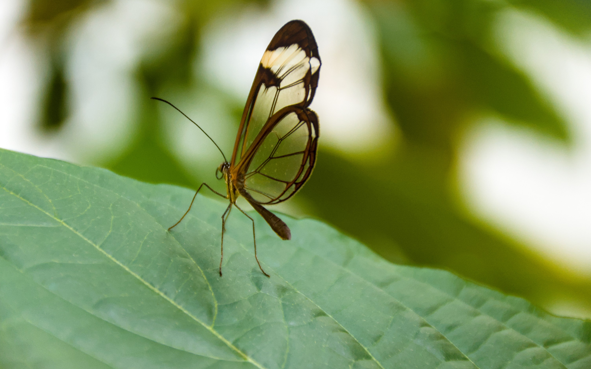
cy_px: 176
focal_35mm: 215
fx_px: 3463
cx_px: 296
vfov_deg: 6.1
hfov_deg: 9.8
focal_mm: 140
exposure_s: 1/40
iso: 1000
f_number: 5.6
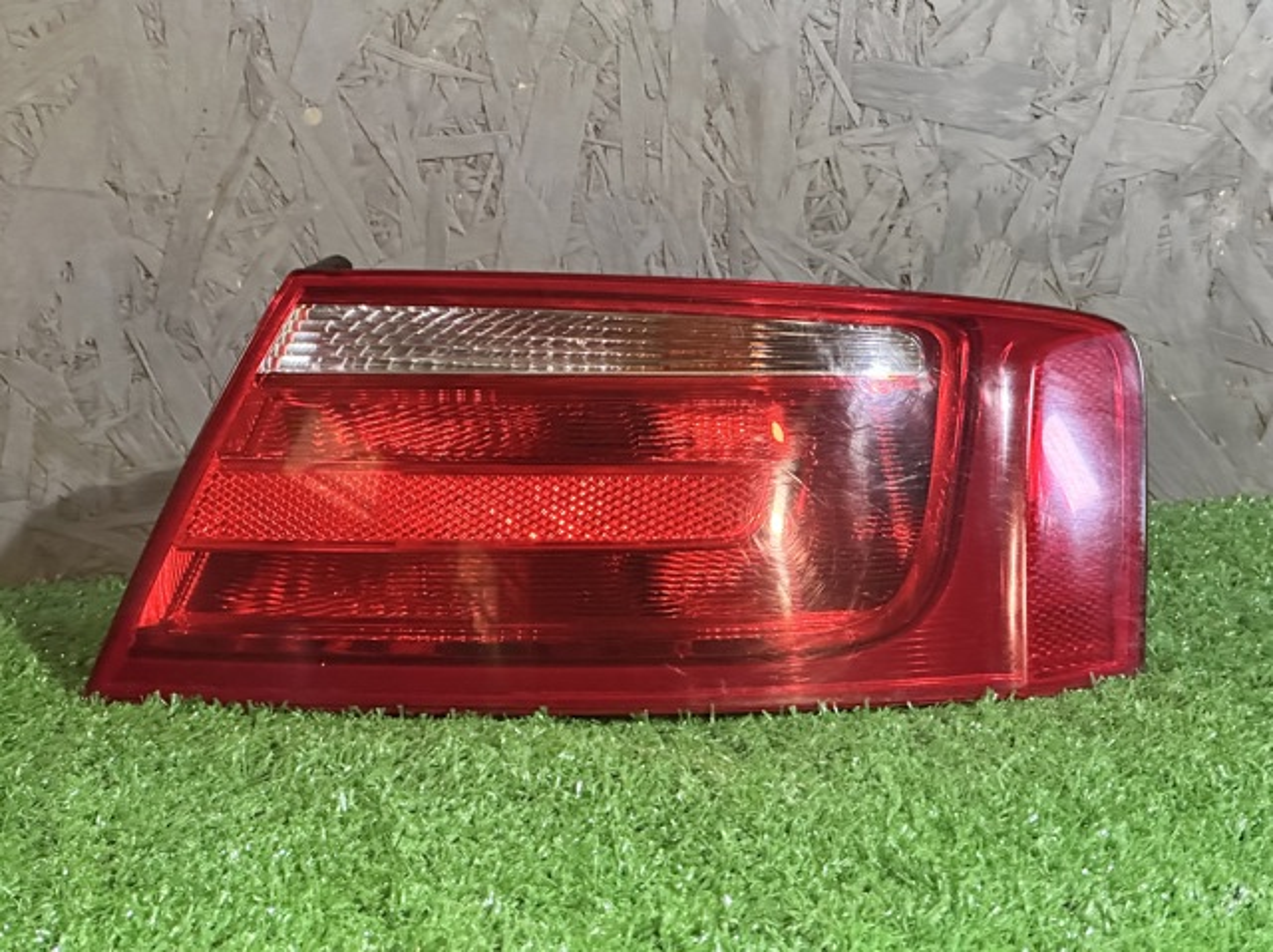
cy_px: 476
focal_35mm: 77
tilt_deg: -13.1
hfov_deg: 25.4
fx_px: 2830
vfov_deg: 19.1
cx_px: 636
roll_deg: +3.1
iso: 1250
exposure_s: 1/41
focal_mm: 9
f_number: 2.8
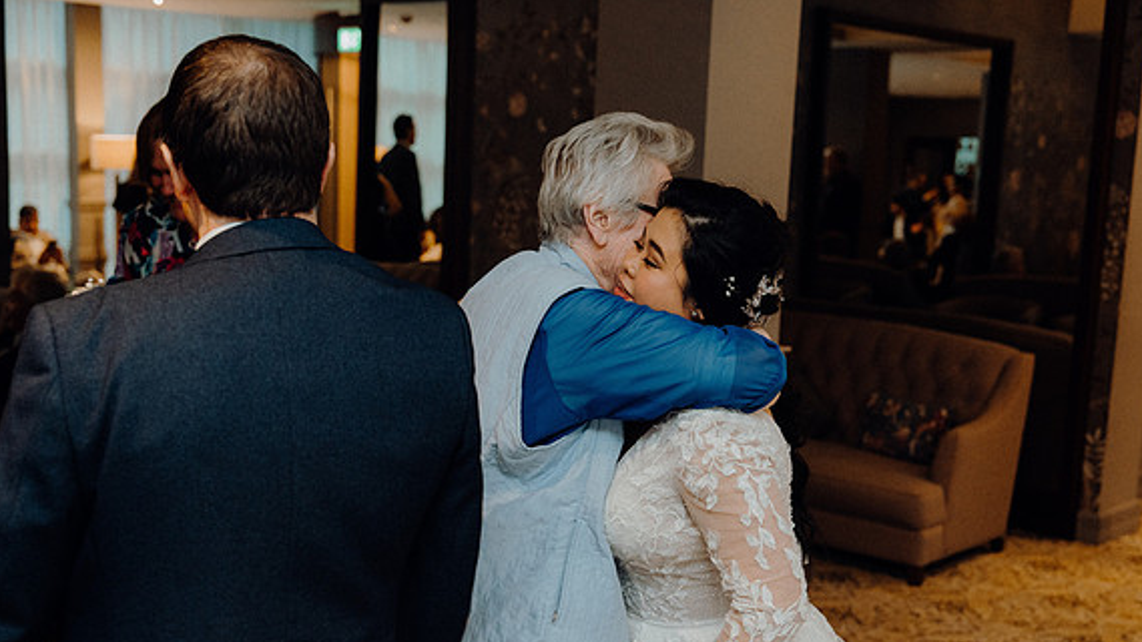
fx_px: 1423
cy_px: 386
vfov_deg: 25.4
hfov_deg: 43.7
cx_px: 574
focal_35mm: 47
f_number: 3.5
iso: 3200
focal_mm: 44
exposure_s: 1/160
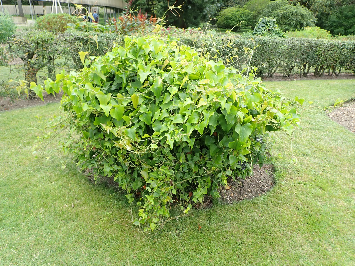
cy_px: 133
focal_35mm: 25
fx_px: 256
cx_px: 178
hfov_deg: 69.4
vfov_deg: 54.9
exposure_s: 1/250
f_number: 2.8
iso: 100
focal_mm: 4.5
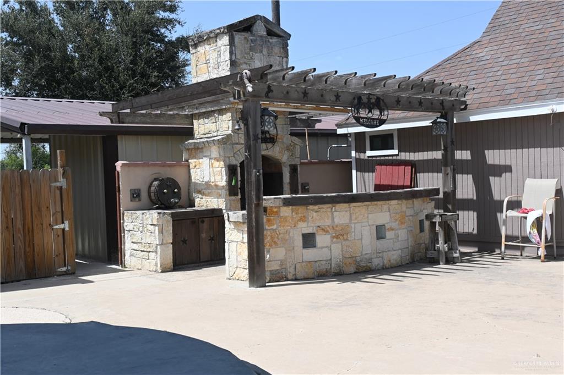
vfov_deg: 32.4
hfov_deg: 47.2
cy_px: 188
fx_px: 646
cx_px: 282
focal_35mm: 41
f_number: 7.1
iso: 100
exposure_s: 1/400
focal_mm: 27.5
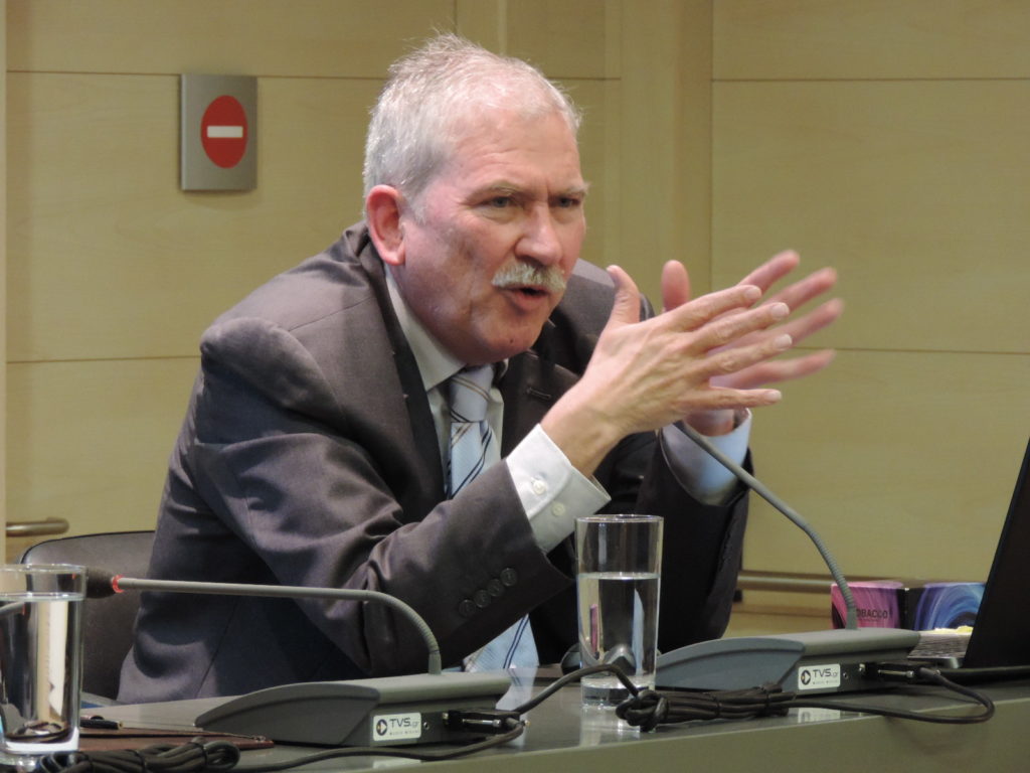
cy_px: 386
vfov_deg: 6.6
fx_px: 6695
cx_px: 515
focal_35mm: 225
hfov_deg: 8.8
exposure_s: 1/20
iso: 800
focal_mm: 40.1
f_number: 4.6
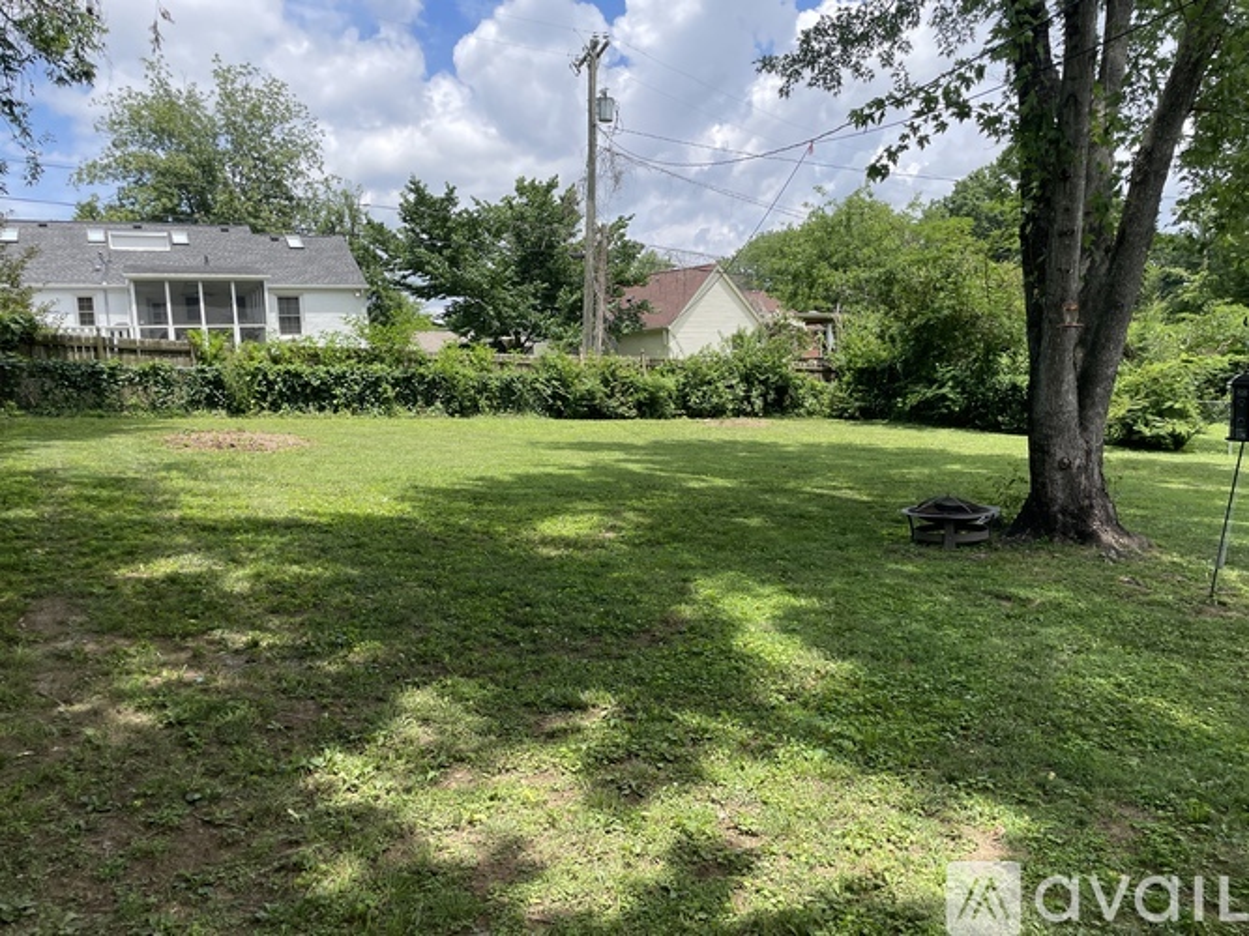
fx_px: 938
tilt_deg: -5.3
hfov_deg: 67.3
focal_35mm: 26
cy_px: 468
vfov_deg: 53.0
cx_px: 624
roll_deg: +2.9
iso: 32
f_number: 1.6
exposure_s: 1/2020
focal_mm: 4.2
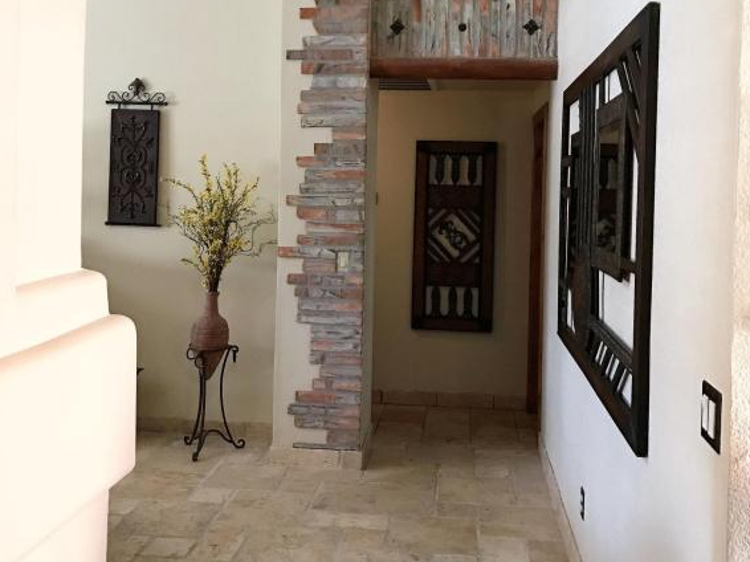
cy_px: 203
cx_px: 378
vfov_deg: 37.4
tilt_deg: -0.7
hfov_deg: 49.0
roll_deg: +0.2
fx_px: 823
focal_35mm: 38
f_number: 1.8
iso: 100
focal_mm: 3.99
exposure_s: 1/15
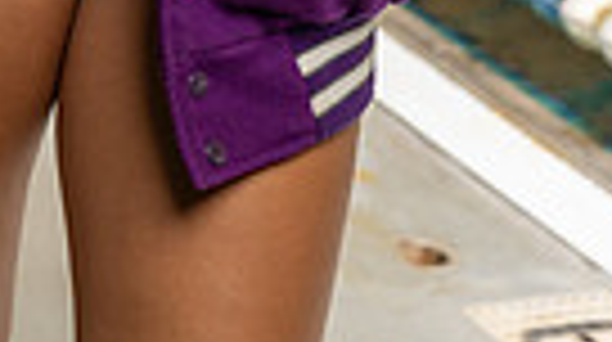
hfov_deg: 13.4
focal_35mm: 160
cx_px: 162
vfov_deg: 6.9
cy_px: -598
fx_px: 2592
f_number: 4
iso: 500
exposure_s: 1/250
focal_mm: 46
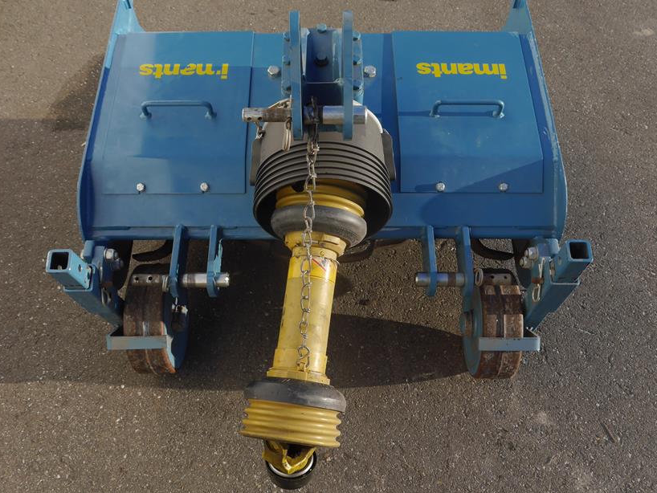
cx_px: 325
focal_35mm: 35
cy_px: 244
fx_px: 664
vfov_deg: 40.7
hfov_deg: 52.6
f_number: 6.3
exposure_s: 1/320
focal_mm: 14
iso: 160
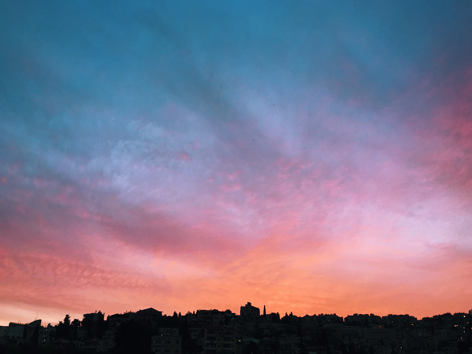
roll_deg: +1.1
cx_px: 236
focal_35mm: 29
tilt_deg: +27.2
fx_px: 395
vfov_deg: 48.2
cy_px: 177
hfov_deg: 61.7
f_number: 2.2
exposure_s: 1/33
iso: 40
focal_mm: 4.15
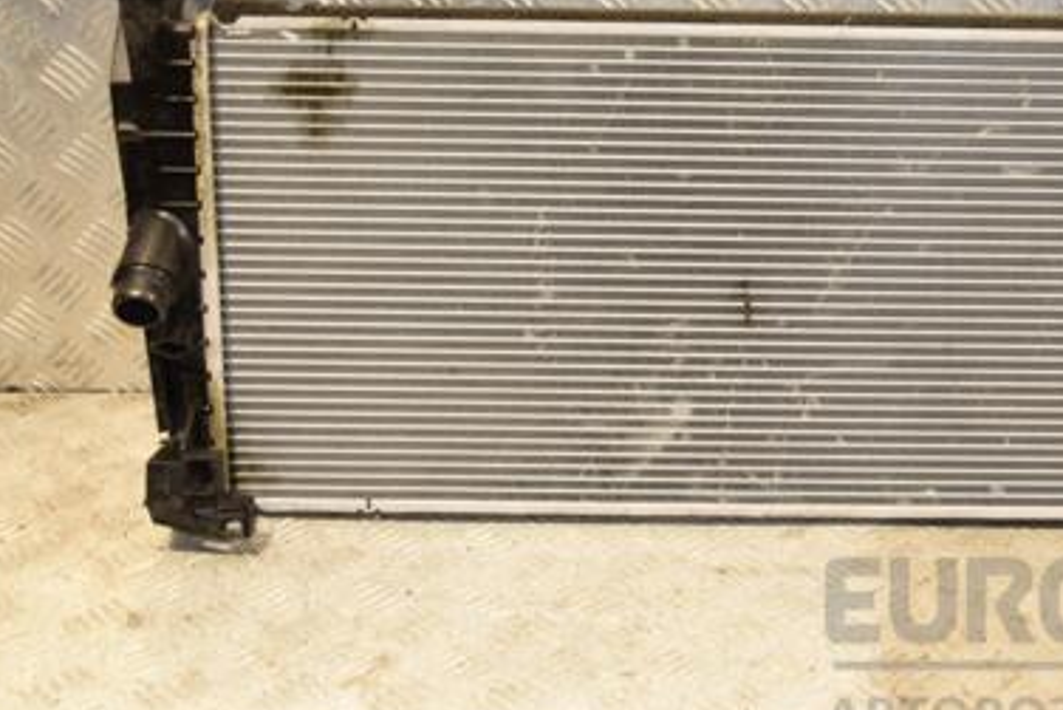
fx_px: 1766
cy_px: 223
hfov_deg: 33.0
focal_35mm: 60
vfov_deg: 22.6
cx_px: 772
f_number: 5.6
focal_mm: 25
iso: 800
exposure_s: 1/200
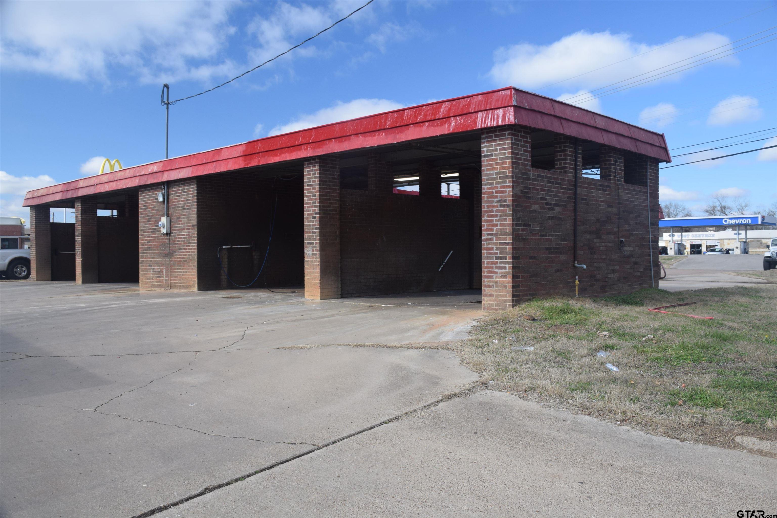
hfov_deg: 61.9
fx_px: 648
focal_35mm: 30
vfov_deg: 43.6
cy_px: 259
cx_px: 388
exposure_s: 1/250
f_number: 8
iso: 400
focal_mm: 20
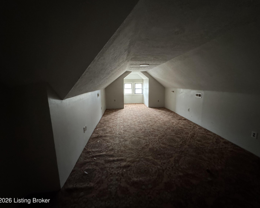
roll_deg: +1.1
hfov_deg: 96.7
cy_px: 103
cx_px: 136
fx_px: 115
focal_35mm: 15
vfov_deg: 84.0
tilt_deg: -8.5
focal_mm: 2.22
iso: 1250
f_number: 2.2
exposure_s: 1/57
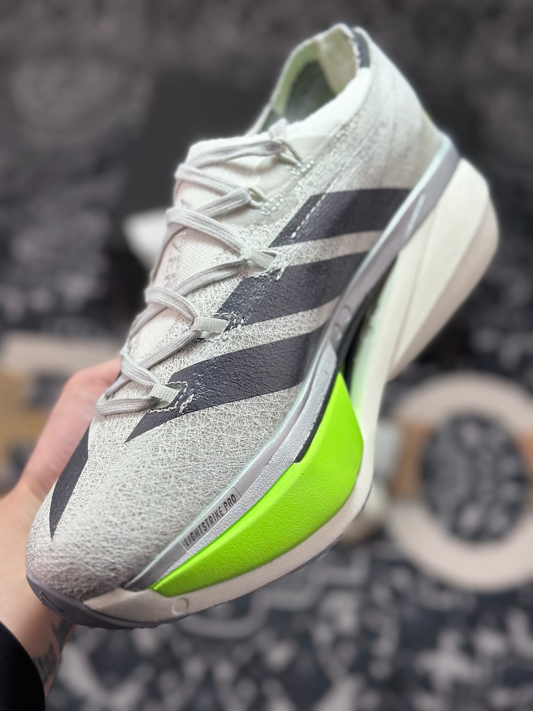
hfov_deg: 30.3
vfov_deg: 39.7
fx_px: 985
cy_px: 356
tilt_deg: -55.5
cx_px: 266
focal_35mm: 48
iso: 80
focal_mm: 6.86
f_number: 1.78
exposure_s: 1/1242
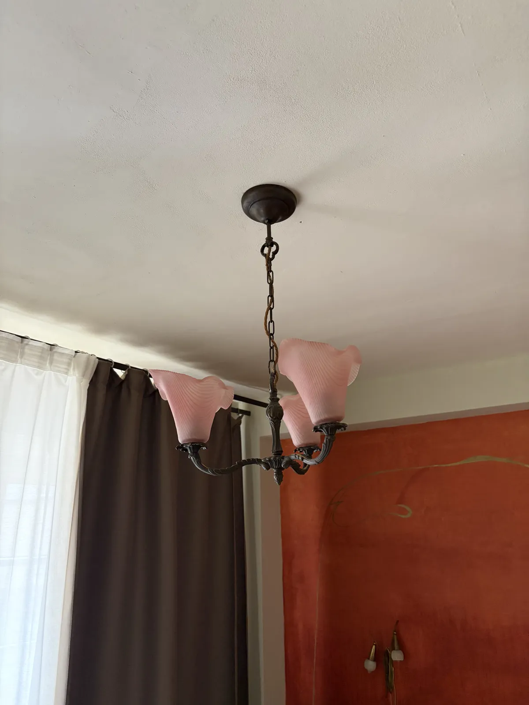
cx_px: 264
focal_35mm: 26
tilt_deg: +15.6
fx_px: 530
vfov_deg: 67.3
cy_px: 352
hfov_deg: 53.1
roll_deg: +1.1
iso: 400
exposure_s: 1/60
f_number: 1.6
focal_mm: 5.96
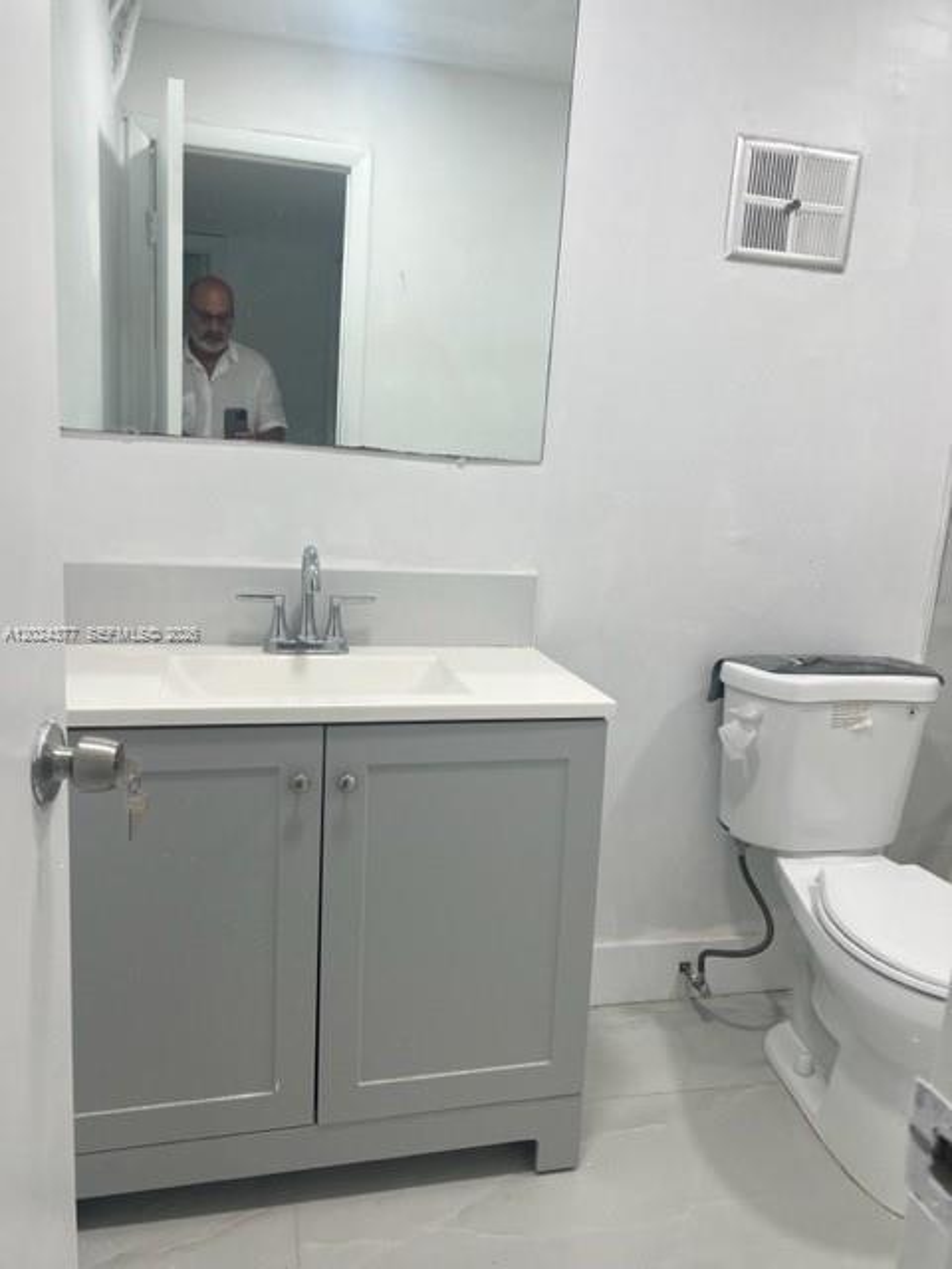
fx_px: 953
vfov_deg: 67.3
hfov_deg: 53.1
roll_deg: -4.0
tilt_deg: -12.7
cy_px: 634
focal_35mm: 26
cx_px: 476
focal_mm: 5.7
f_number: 1.5
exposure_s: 1/120
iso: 50
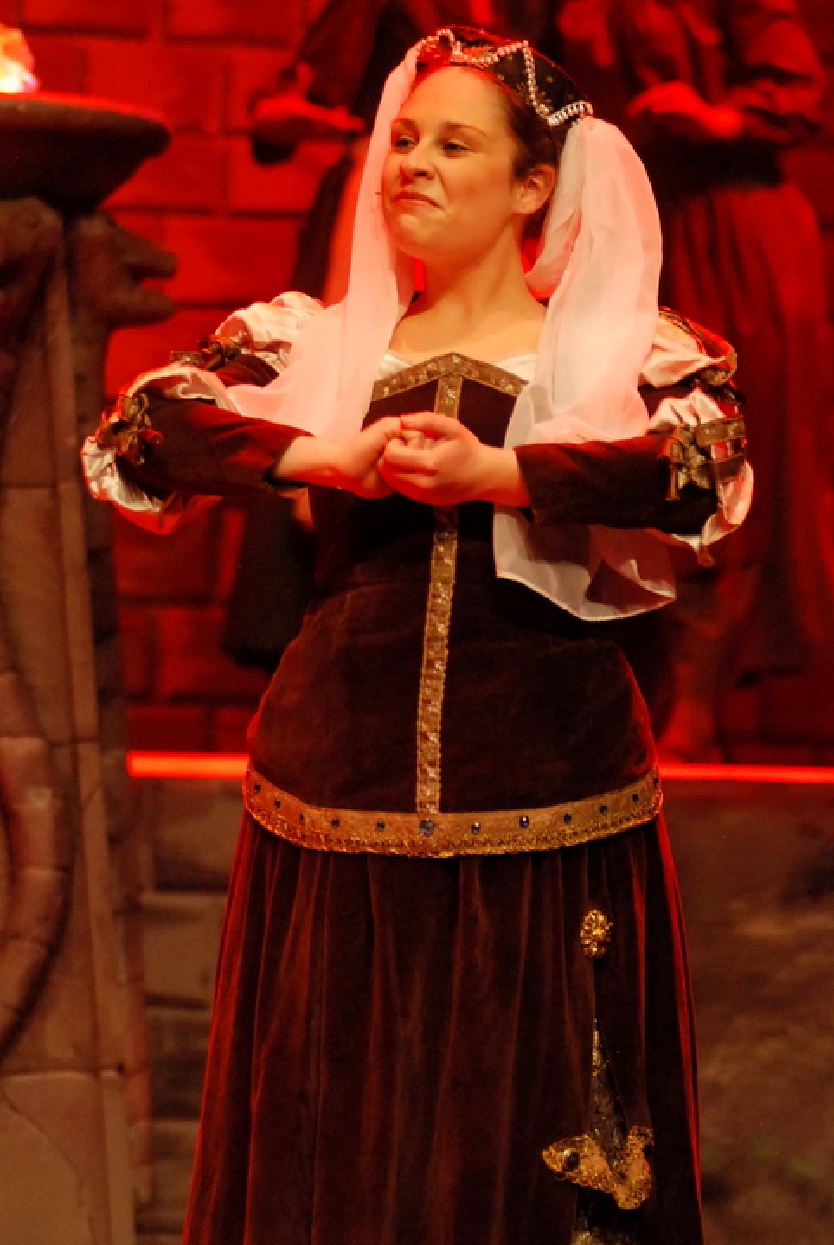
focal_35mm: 165
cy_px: 622
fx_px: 5717
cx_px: 417
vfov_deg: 12.4
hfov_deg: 8.3
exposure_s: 1/250
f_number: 2.8
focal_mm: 110
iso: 1600
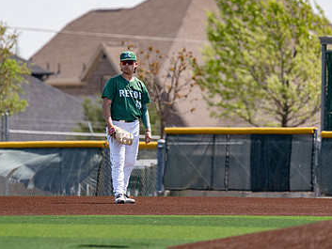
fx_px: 4883
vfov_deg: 2.9
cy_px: 119
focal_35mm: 509
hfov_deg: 3.9
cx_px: 135
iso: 320
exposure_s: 1/2000
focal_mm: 280
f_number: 4
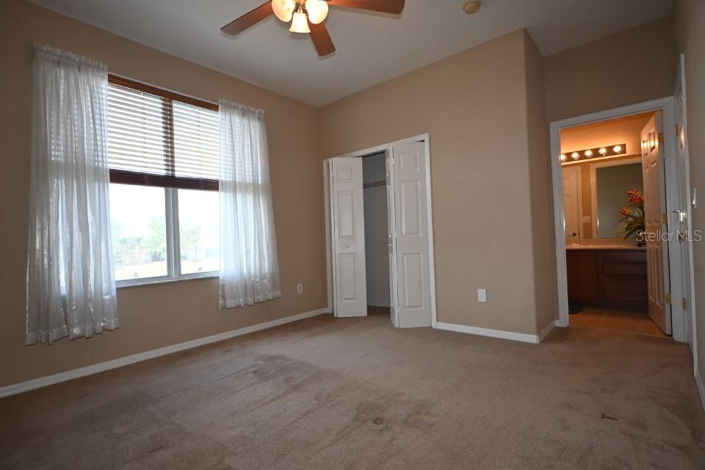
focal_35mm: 18
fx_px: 352
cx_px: 352
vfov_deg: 67.4
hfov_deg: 90.0
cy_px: 235
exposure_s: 1/60
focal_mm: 12
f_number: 4
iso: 280
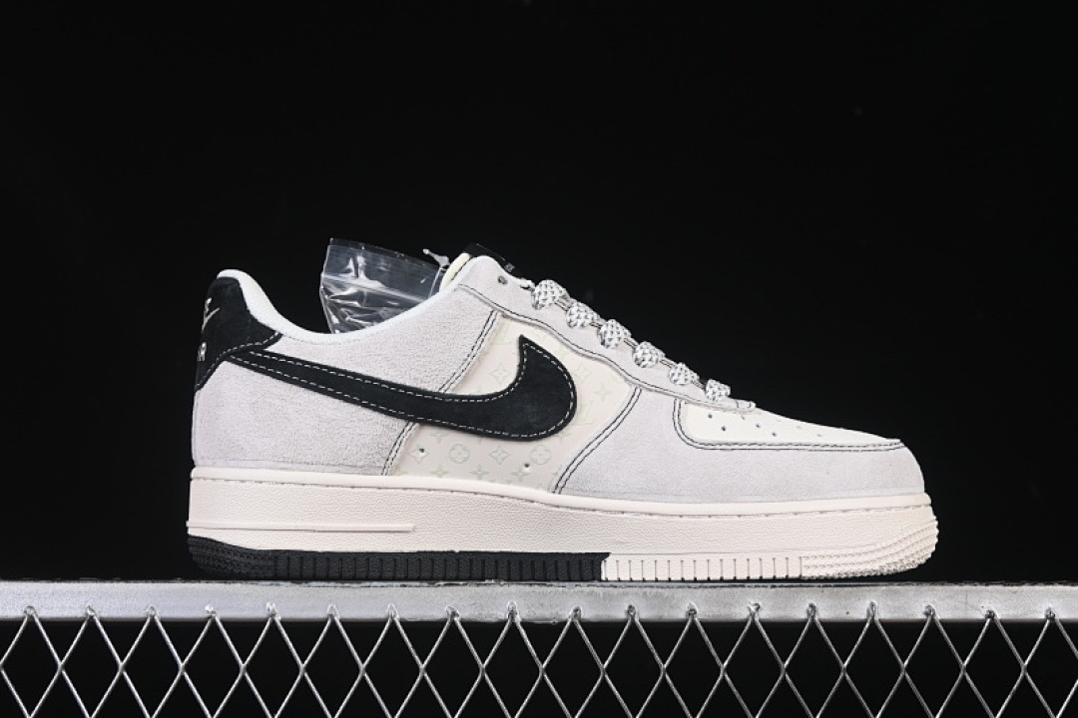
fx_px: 2246
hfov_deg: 27.0
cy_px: 359
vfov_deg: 18.2
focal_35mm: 75
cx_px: 539
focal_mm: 50
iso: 160
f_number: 8
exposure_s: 1/80
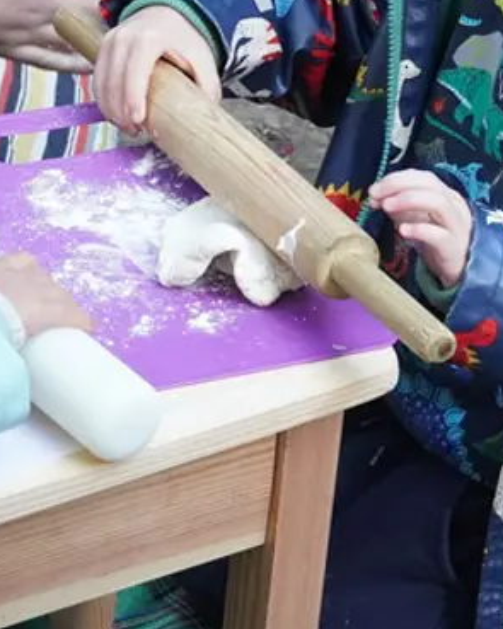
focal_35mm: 229
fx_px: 4263
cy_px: 6
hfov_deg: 6.7
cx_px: 60
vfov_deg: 8.4
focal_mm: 50
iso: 2000
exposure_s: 1/160
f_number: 6.3
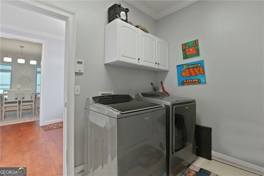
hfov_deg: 96.7
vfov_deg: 73.8
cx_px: 132
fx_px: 117
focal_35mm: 16
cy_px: 88
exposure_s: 1/1.25
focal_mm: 16
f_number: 9
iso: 320
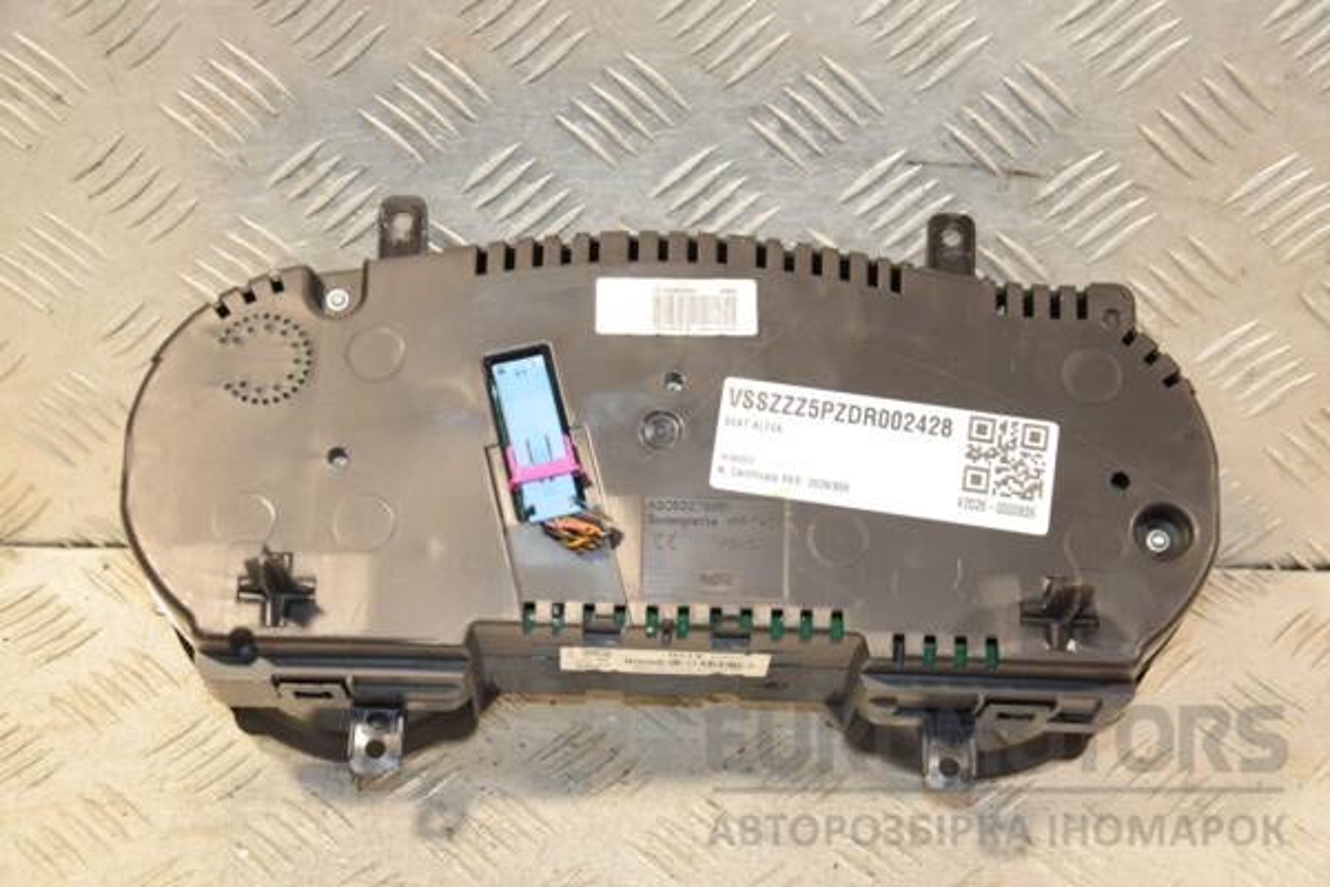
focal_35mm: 75
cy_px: 444
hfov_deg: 27.0
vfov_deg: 18.2
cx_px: 665
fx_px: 2771
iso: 800
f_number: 5
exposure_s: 1/200
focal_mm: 50
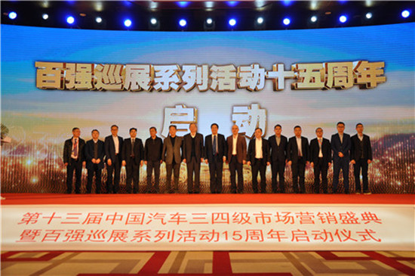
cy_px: 138
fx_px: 414
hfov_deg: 53.2
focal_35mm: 36
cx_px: 208
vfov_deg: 36.8
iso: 400
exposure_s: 1/60
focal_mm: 24
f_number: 4
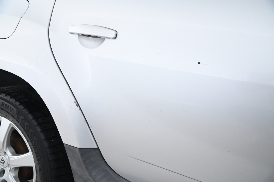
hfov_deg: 55.8
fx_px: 259
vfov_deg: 38.8
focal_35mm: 34
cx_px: 137
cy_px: 91
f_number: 4
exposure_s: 1/50
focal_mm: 34
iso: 2000
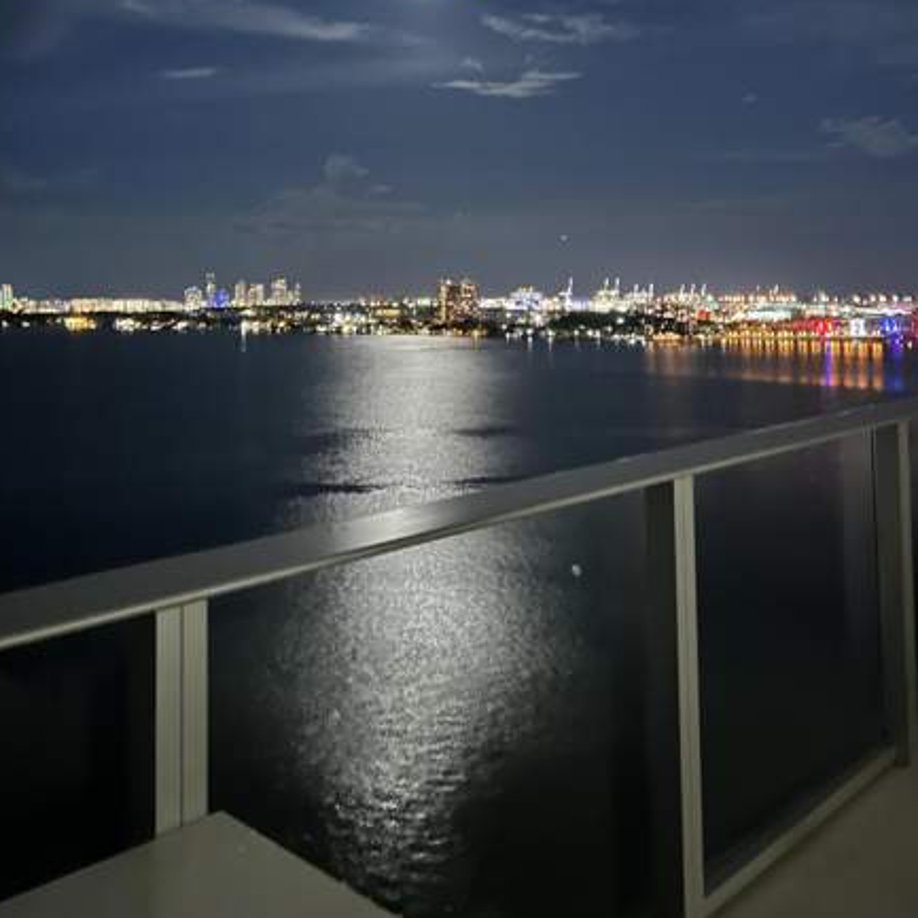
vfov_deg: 47.0
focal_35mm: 34
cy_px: 250
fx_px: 1020
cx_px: 488
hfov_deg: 48.4
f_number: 1.5
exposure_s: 1/9
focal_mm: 5.7
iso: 1250
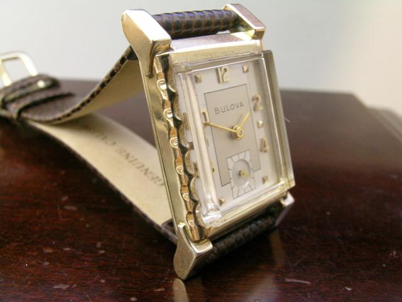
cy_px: 151
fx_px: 453
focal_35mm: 39
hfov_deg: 47.9
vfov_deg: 36.8
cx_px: 201
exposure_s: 1/2
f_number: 5.5
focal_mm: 8
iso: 200
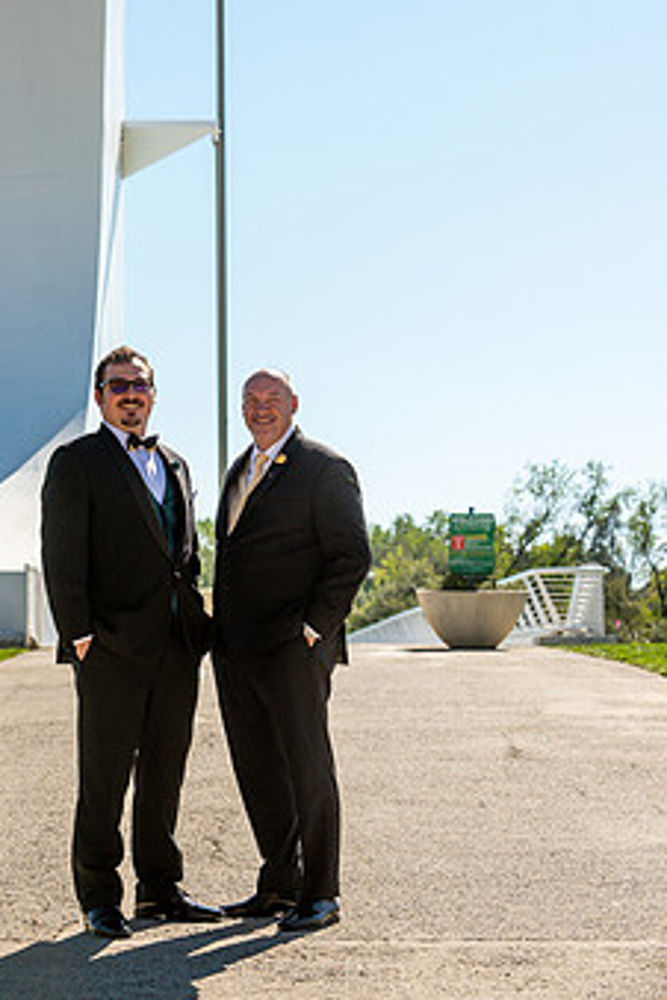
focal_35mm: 93
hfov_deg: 14.7
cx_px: 227
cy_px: 363
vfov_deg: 21.9
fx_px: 2584
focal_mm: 70
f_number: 5.6
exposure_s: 1/2000
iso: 400
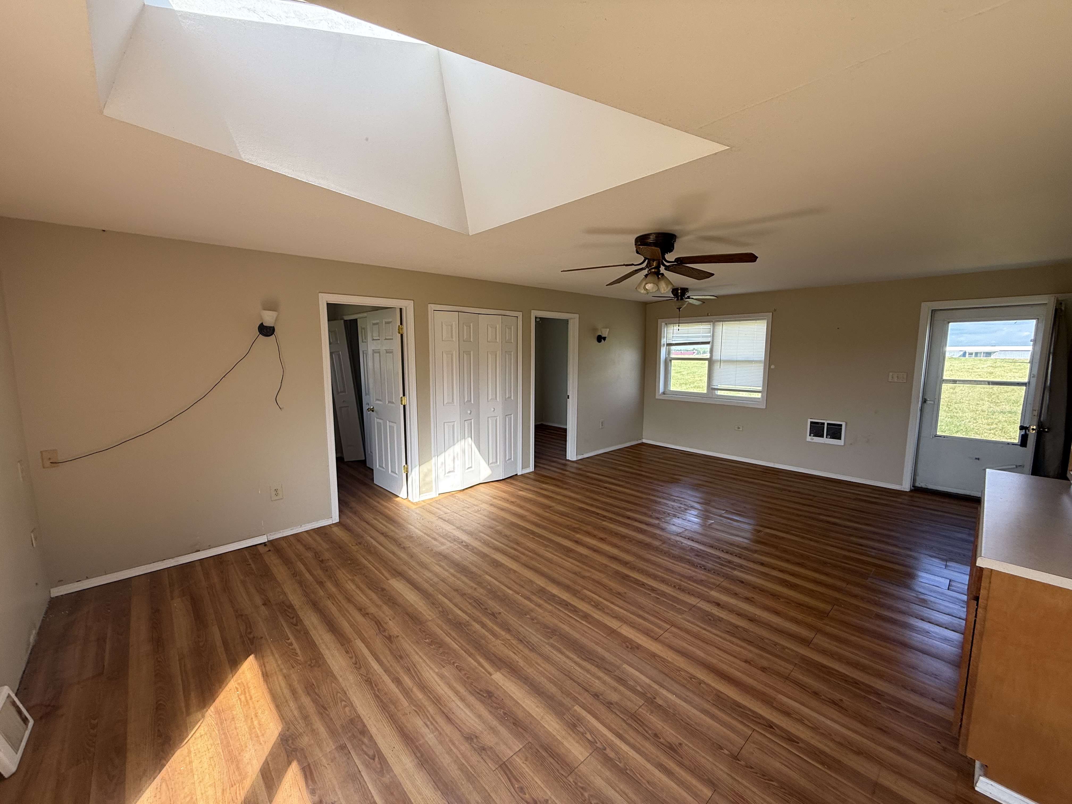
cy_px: 402
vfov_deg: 85.7
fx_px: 434
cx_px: 536
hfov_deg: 102.1
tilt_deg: -6.0
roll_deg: -0.4
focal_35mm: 14
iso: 64
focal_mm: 2.22
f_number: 2.2
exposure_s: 1/189
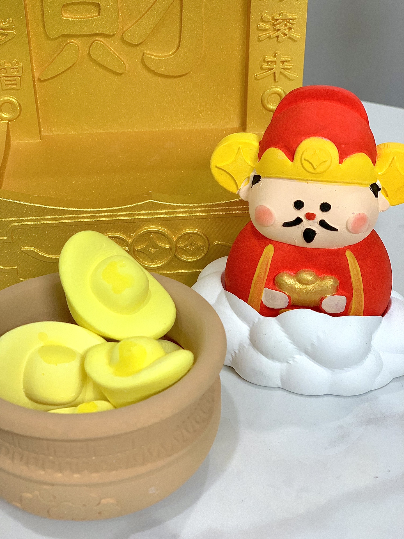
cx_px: 202
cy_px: 270
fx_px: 809
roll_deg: -0.4
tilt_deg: -32.2
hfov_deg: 28.0
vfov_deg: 36.8
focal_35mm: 52
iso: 100
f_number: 2.4
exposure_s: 1/122
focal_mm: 6
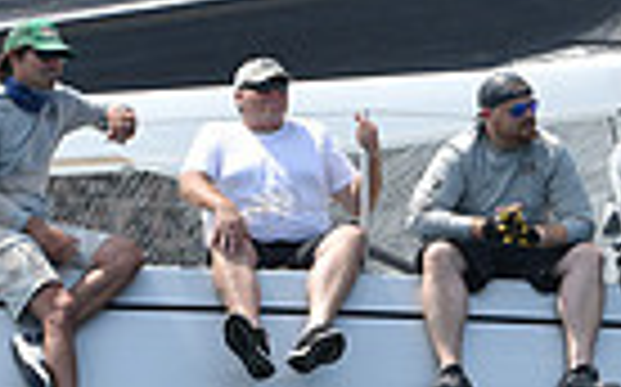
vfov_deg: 4.4
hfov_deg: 7.0
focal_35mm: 300
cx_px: 540
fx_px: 5073
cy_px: 434
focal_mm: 70
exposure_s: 1/1250
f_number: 5.6
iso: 250
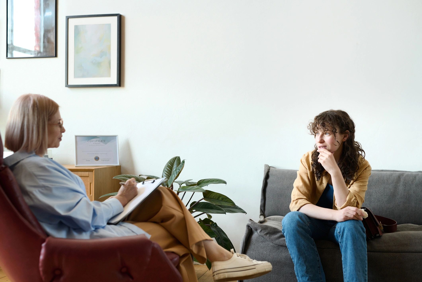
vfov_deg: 27.0
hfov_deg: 39.6
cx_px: 211
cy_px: 141
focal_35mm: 50
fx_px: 586
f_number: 3.2
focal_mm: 50
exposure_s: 1/200
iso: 800
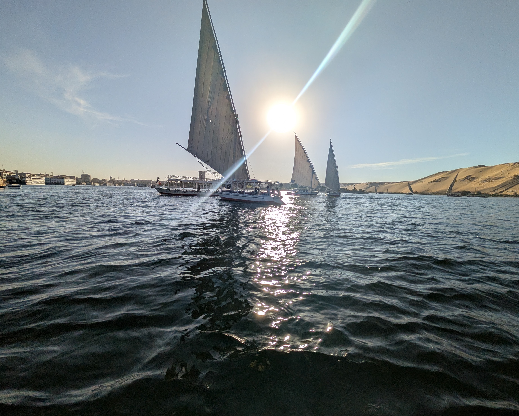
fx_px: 200
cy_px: 210
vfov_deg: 92.2
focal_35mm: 13
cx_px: 285
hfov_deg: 104.5
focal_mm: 2.02
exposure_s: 1/14706
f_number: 1.7
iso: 58
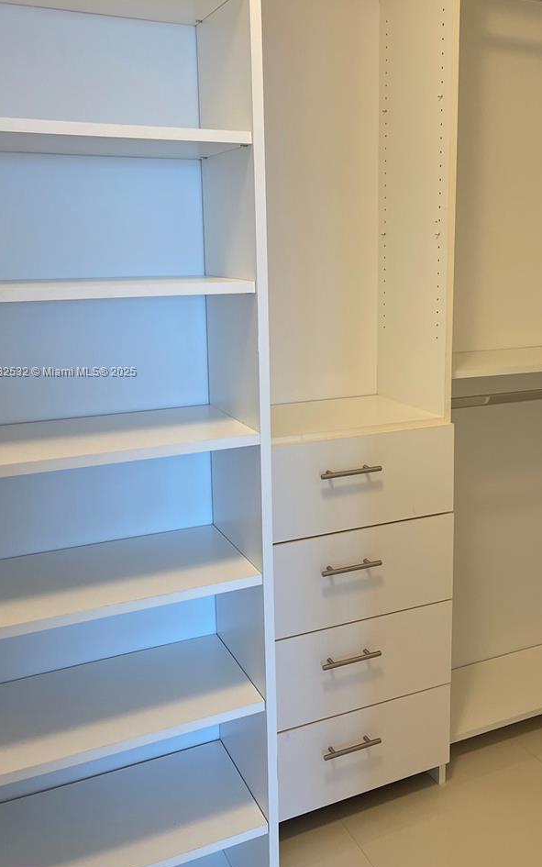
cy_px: 372
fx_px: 827
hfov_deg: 35.8
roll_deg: -0.1
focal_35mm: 35
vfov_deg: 55.1
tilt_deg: -9.7
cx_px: 381
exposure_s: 1/120
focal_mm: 5.1
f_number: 1.6
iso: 64
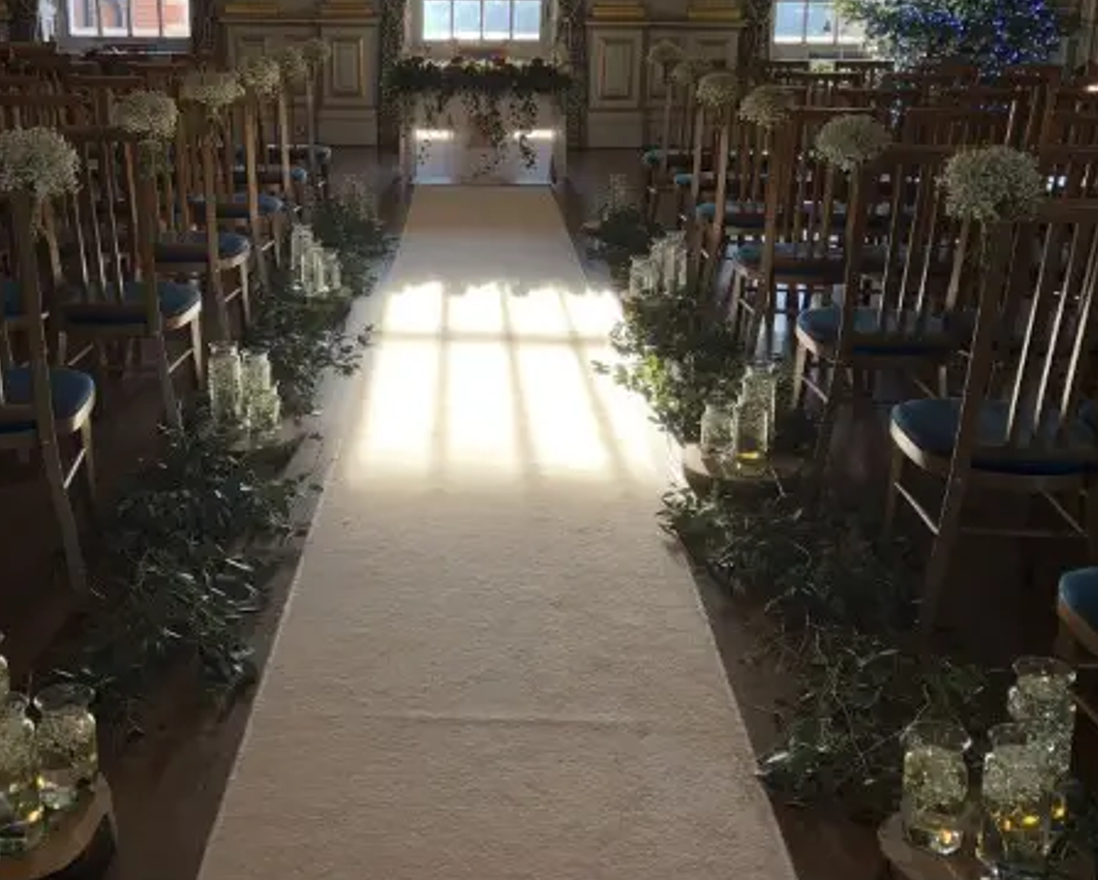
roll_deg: +0.0
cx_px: 461
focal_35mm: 39
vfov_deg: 38.1
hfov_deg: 46.6
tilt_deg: -14.8
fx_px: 1268
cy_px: 341
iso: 40
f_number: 1.8
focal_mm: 4
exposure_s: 1/120
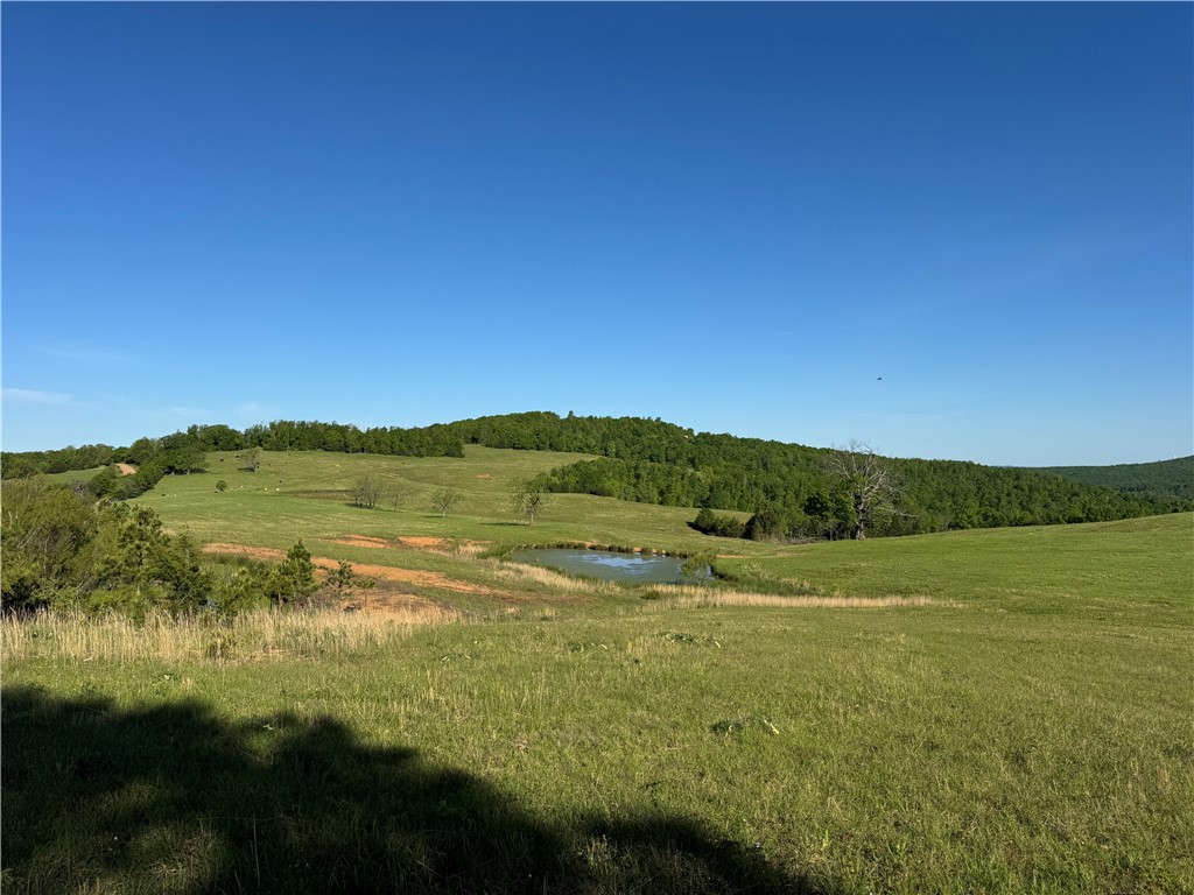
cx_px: 597
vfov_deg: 56.8
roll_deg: -0.5
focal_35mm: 24
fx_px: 828
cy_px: 448
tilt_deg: +0.6
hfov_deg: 71.6
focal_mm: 6.76
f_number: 1.78
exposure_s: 1/6410
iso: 80
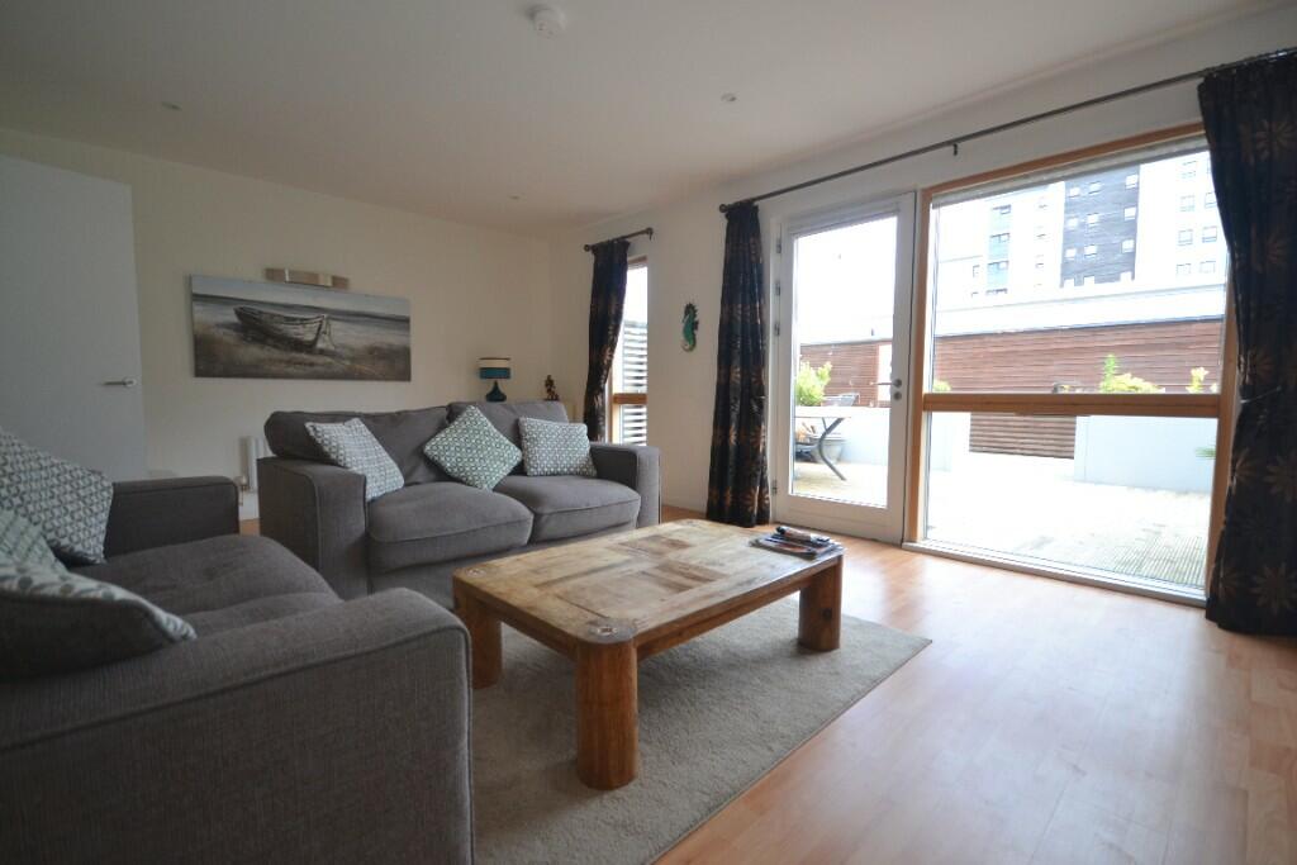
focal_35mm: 15
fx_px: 540
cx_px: 648
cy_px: 432
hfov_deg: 100.4
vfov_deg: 77.3
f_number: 4.5
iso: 400
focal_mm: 10
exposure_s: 1/80
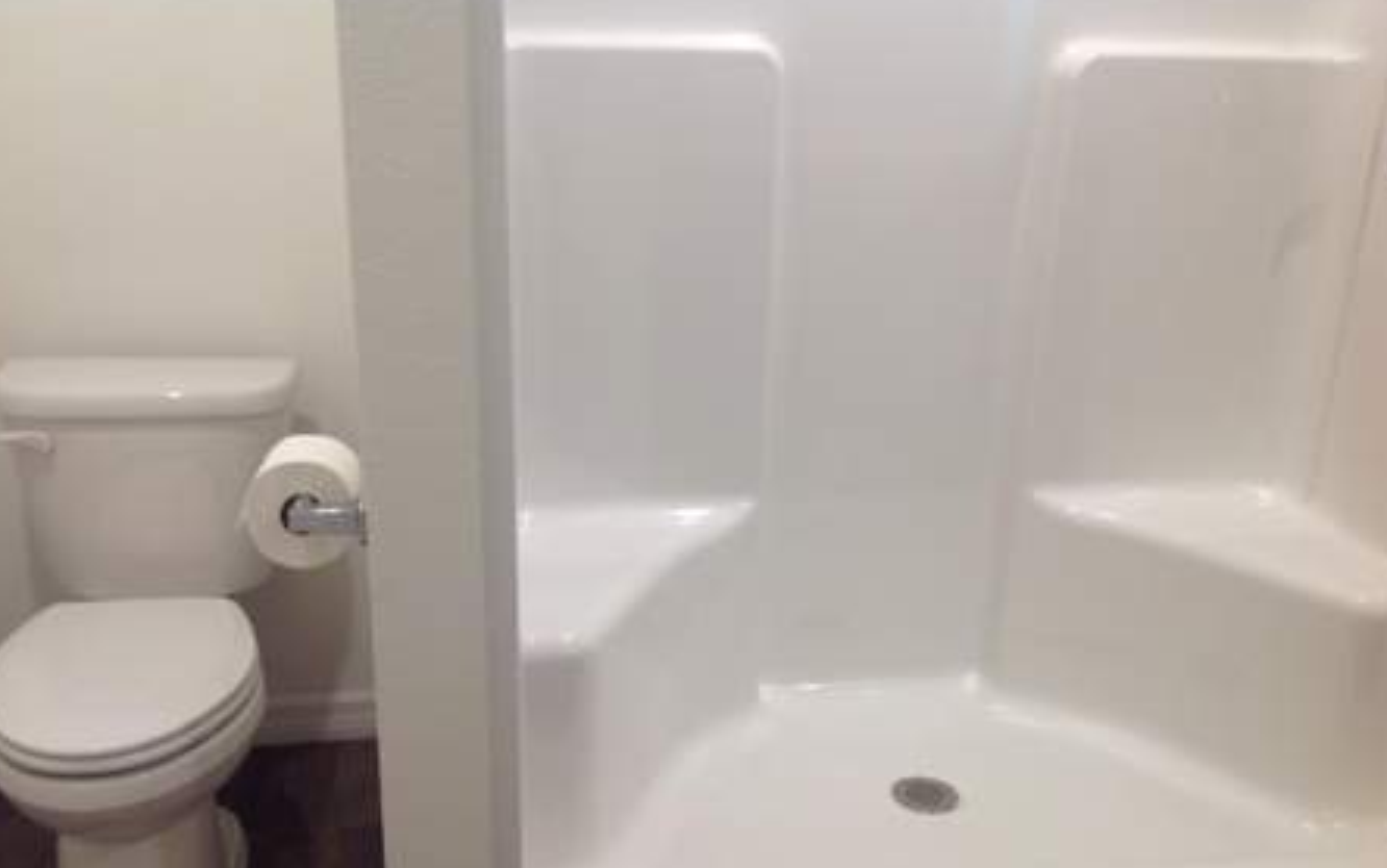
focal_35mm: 40
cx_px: 659
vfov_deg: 31.9
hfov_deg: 49.2
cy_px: 537
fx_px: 1513
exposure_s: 1/17
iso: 50
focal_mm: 4.28
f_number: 2.4
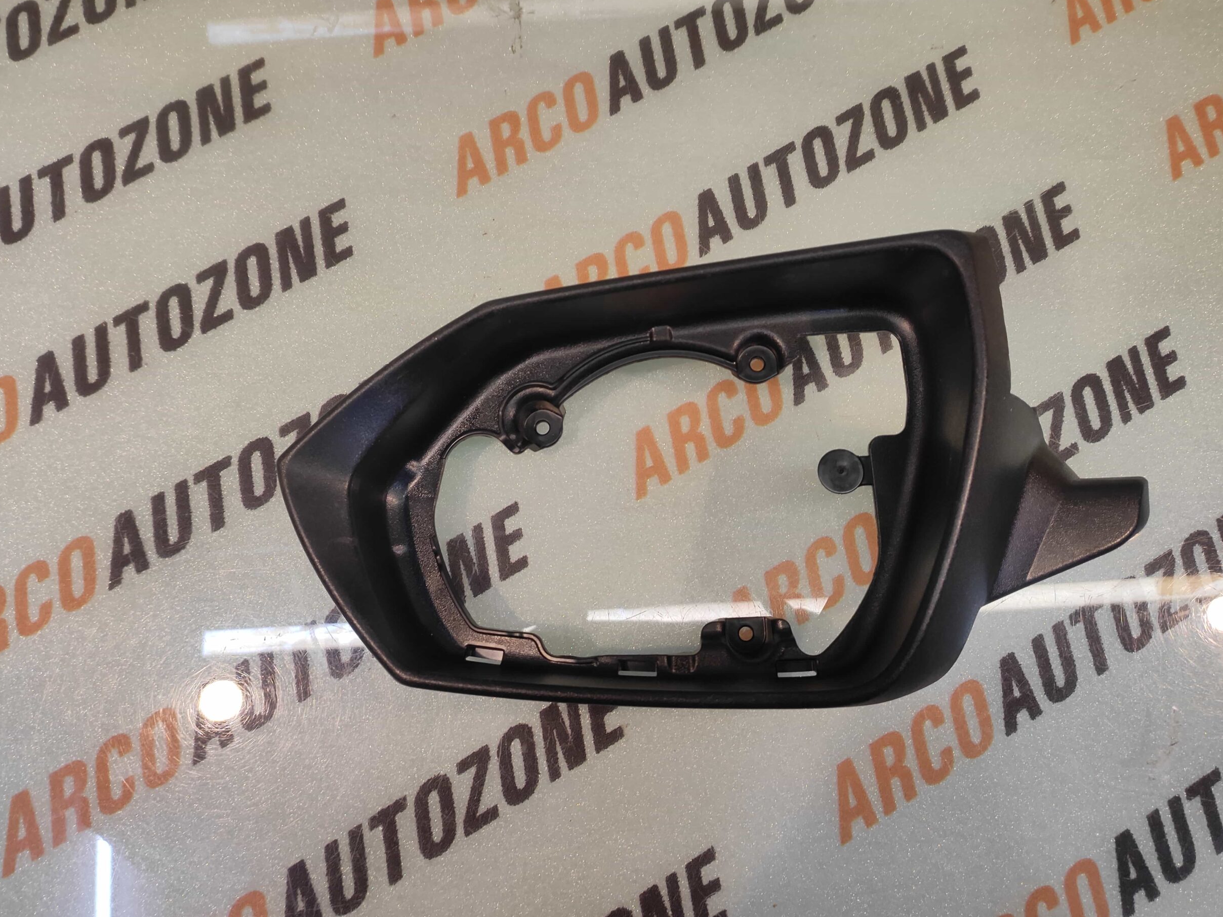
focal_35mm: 18
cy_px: 454
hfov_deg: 87.7
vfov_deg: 71.6
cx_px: 603
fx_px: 636
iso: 93
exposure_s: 1/33
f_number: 1.79
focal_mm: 4.74
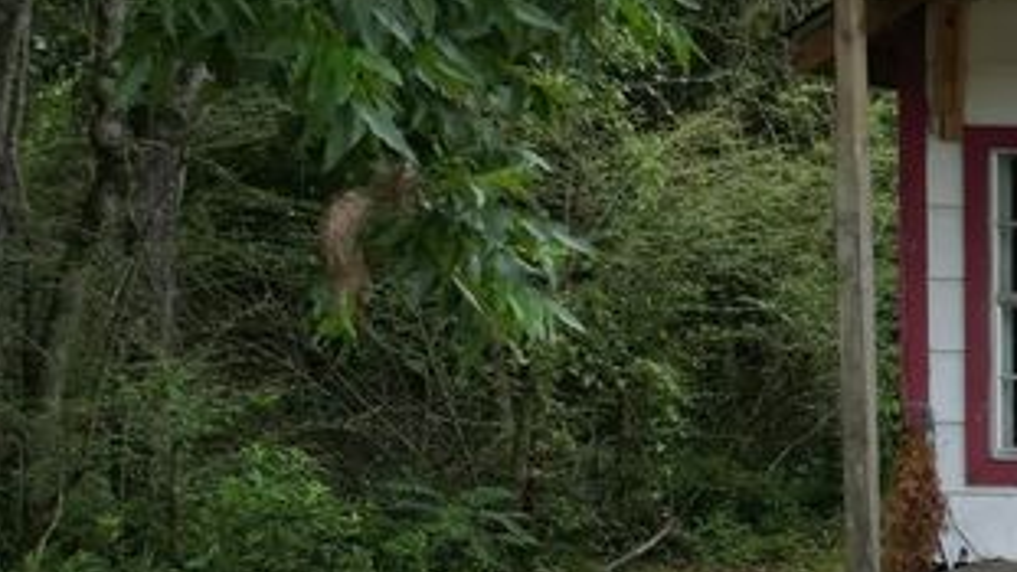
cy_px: 395
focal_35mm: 86
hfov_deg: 20.2
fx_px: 2319
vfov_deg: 14.0
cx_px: 1651
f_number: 1.7
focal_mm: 6.72
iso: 120
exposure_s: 1/725
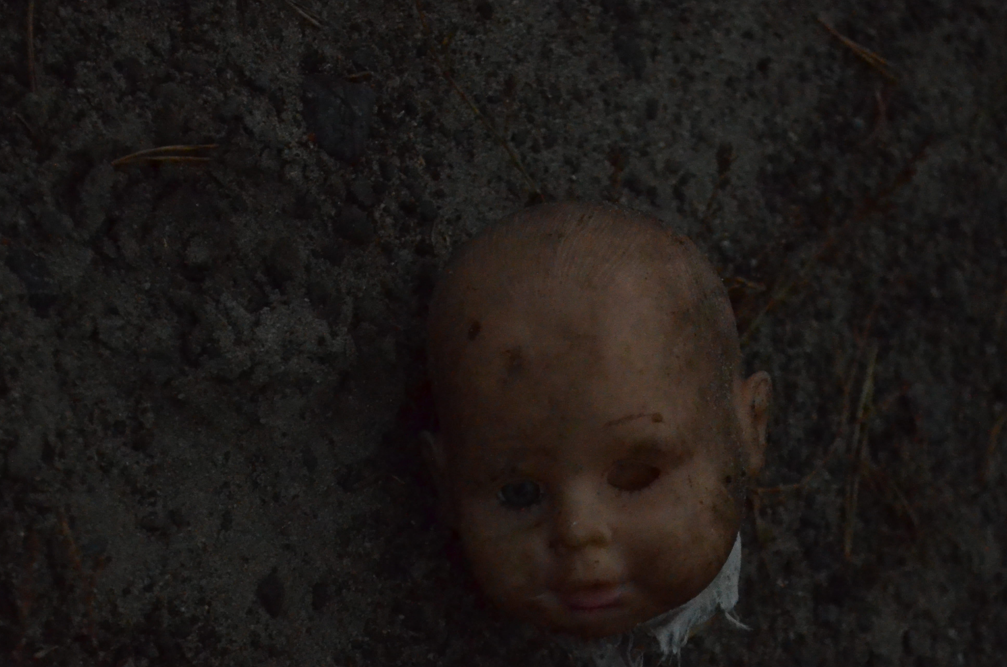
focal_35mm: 105
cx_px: 569
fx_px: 2921
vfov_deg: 13.0
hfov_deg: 19.6
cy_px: 400
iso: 6400
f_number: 5.6
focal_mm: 55
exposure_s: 1/4000
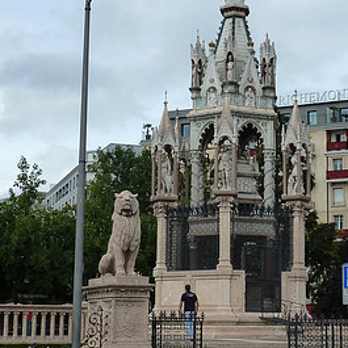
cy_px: 165
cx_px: 239
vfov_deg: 20.4
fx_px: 967
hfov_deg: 20.3
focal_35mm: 85
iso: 125
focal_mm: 7.3
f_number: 5
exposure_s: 1/400
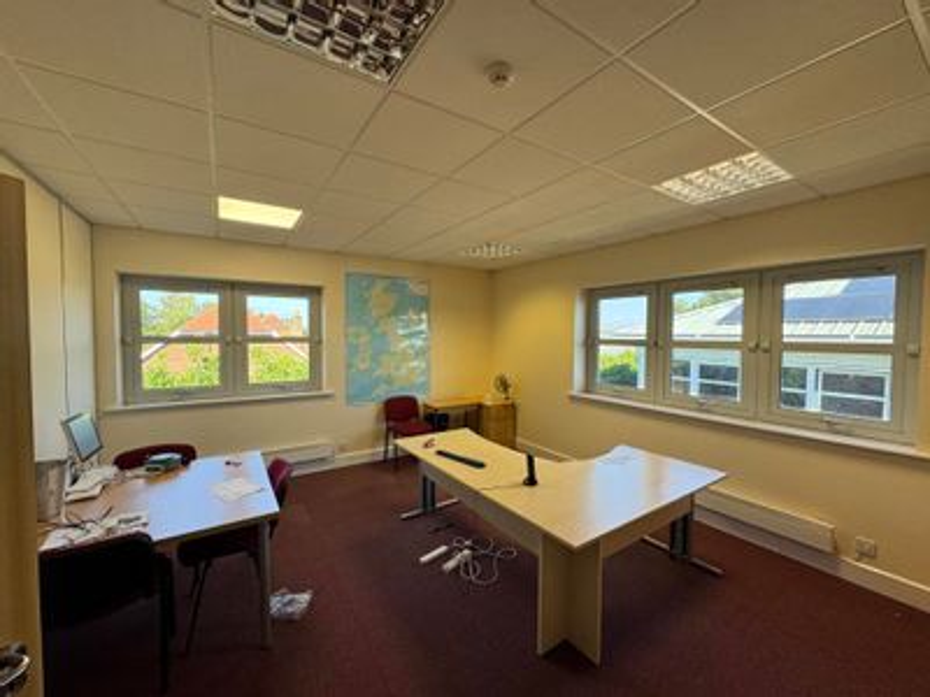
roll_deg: -0.7
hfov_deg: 102.1
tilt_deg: -2.2
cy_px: 348
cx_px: 465
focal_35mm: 14
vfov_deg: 85.7
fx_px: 376
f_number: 2.2
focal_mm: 2.22
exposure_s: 1/100
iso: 100
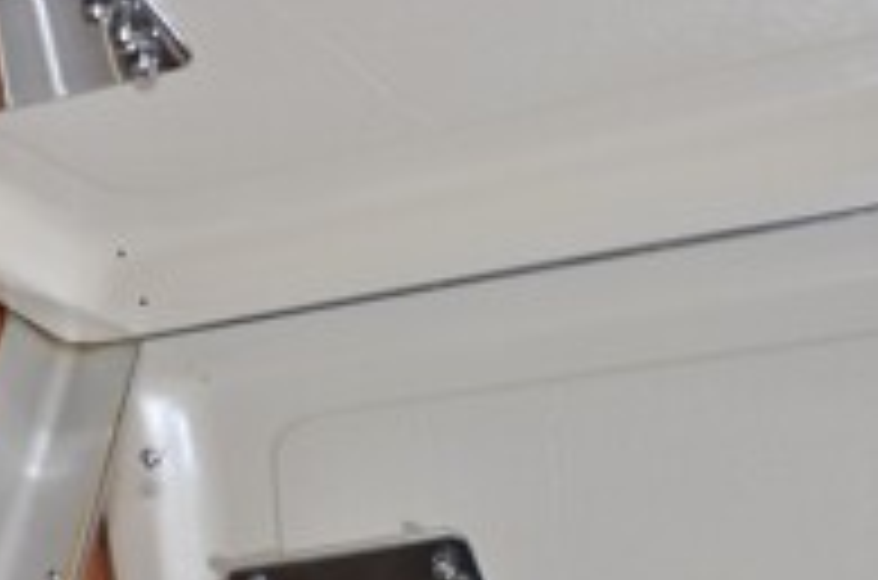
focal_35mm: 71
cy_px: 427
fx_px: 1727
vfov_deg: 19.0
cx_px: 333
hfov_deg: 28.4
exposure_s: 1/125
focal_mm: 22
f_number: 3.8
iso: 400
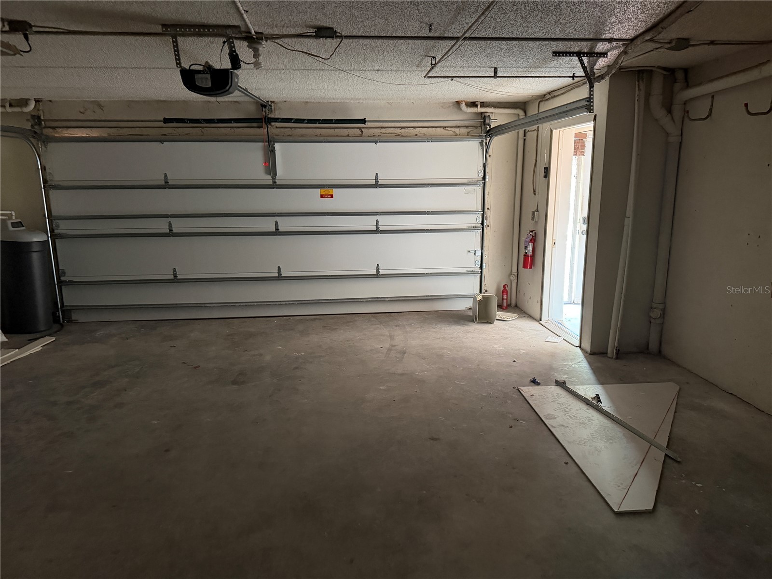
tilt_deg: -11.7
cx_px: 386
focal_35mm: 24
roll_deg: +2.1
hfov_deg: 71.6
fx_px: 535
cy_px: 290
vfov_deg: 56.8
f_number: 1.78
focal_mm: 6.76
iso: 1000
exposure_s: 1/40
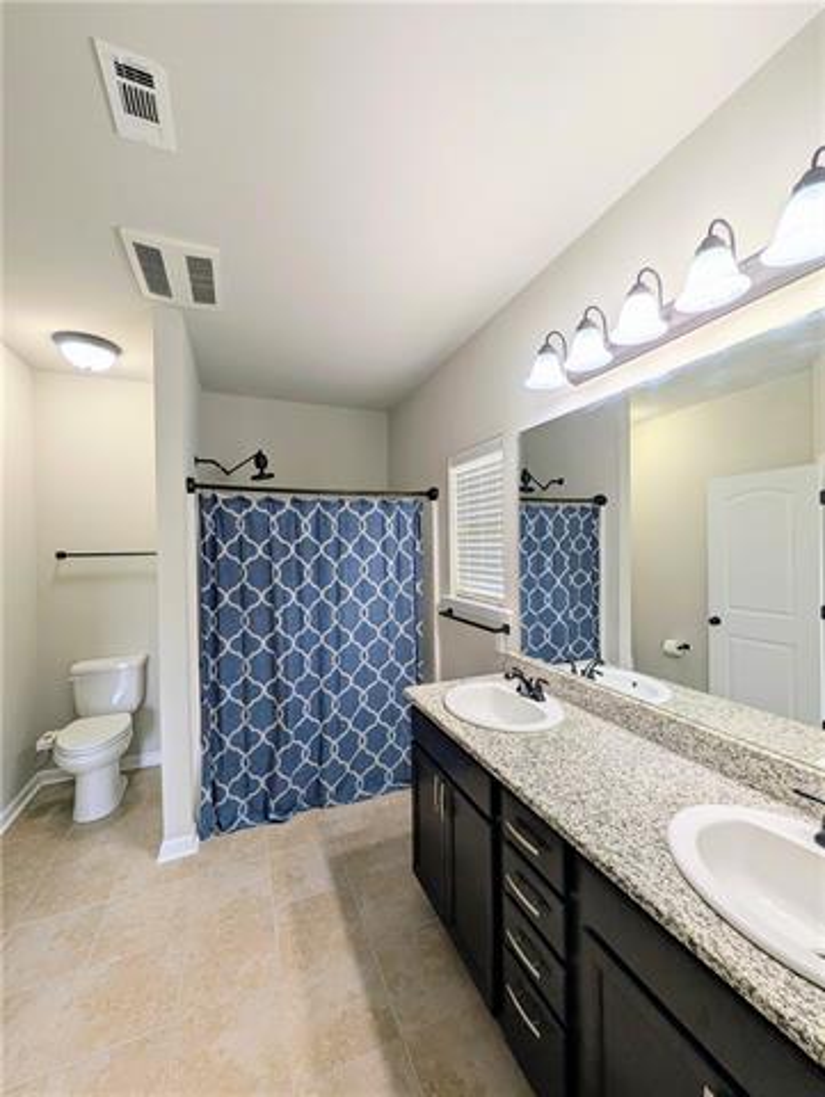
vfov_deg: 110.5
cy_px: 548
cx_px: 412
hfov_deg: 94.6
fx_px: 381
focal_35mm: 12
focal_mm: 2.02
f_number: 1.7
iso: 42
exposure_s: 1/245
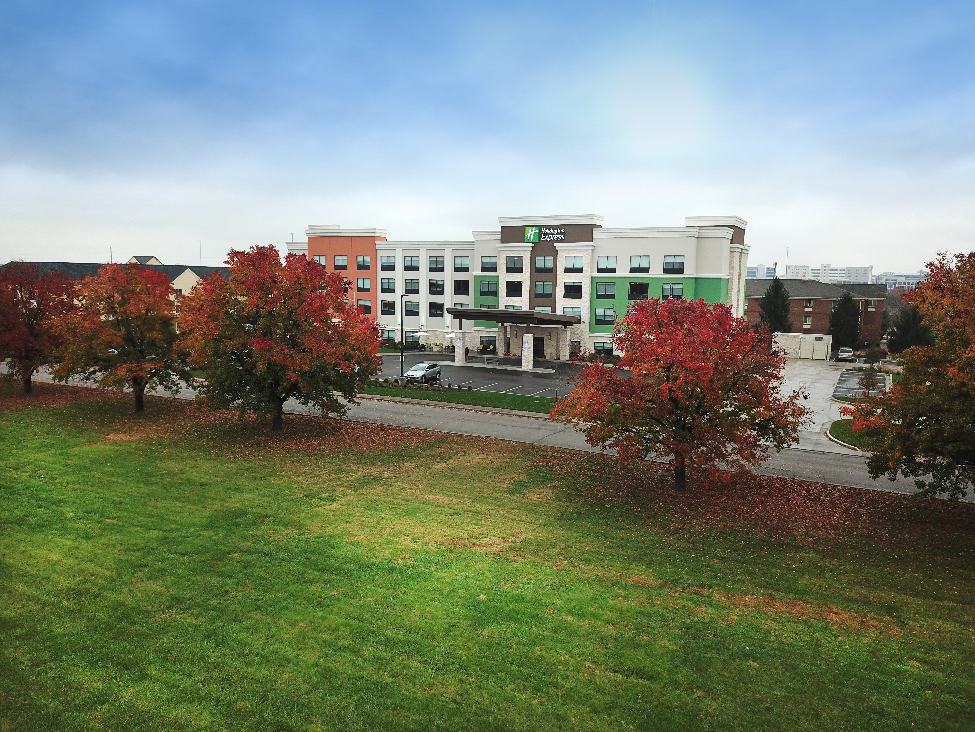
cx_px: 488
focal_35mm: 26
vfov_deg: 53.1
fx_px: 732
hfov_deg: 67.3
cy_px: 366
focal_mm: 4.73
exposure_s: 1/262
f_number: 2.2
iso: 100
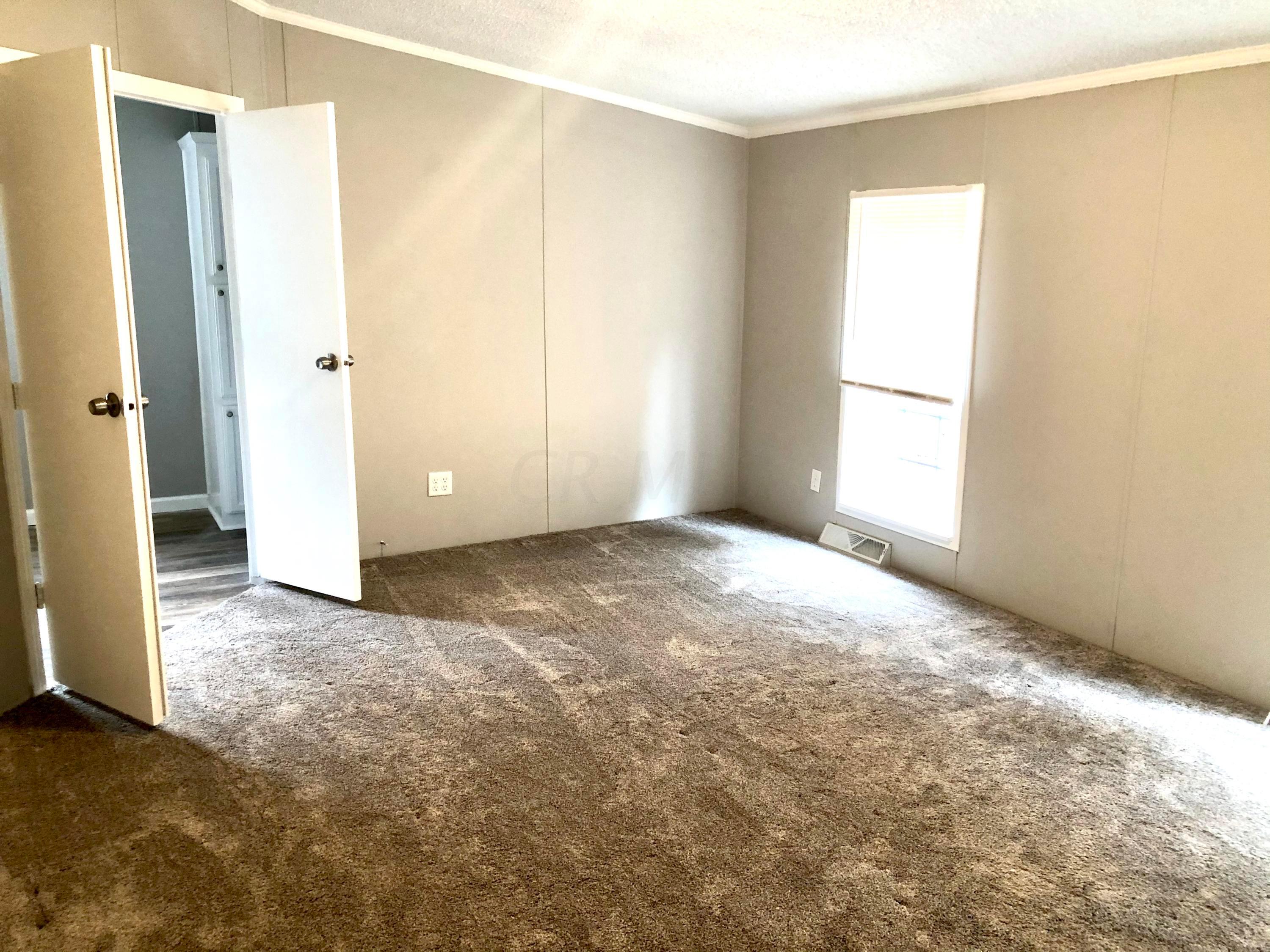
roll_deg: -0.4
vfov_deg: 49.7
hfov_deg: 63.4
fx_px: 1027
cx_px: 635
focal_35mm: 28
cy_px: 476
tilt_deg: -10.9
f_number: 1.8
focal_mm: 3.99
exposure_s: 1/15
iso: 50
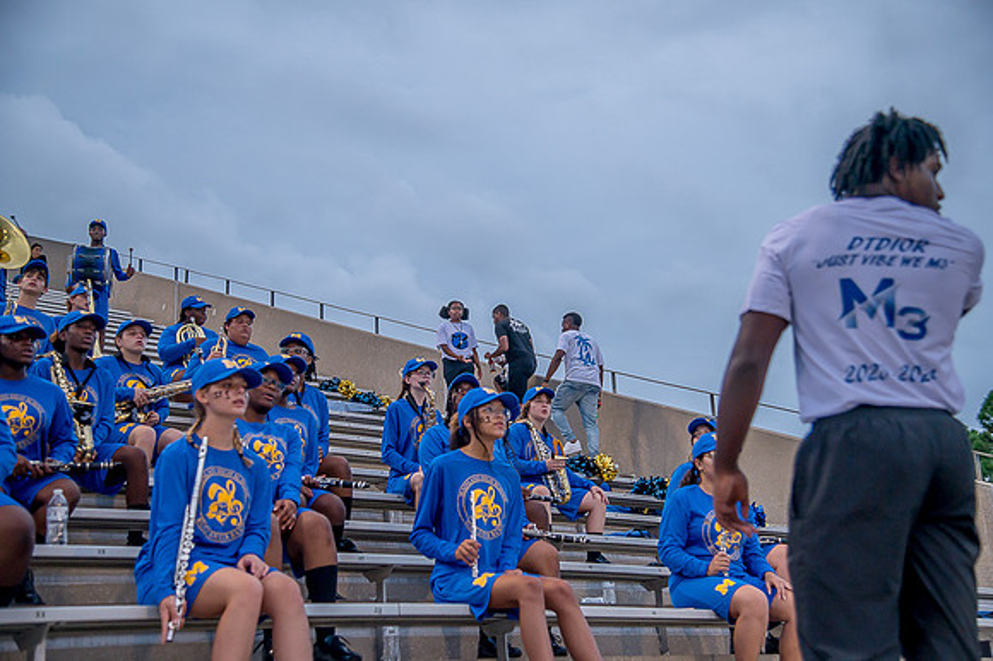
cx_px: 496
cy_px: 330
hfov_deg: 41.1
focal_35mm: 48
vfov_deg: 28.0
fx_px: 1323
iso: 400
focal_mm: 48
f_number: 4
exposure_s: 1/200
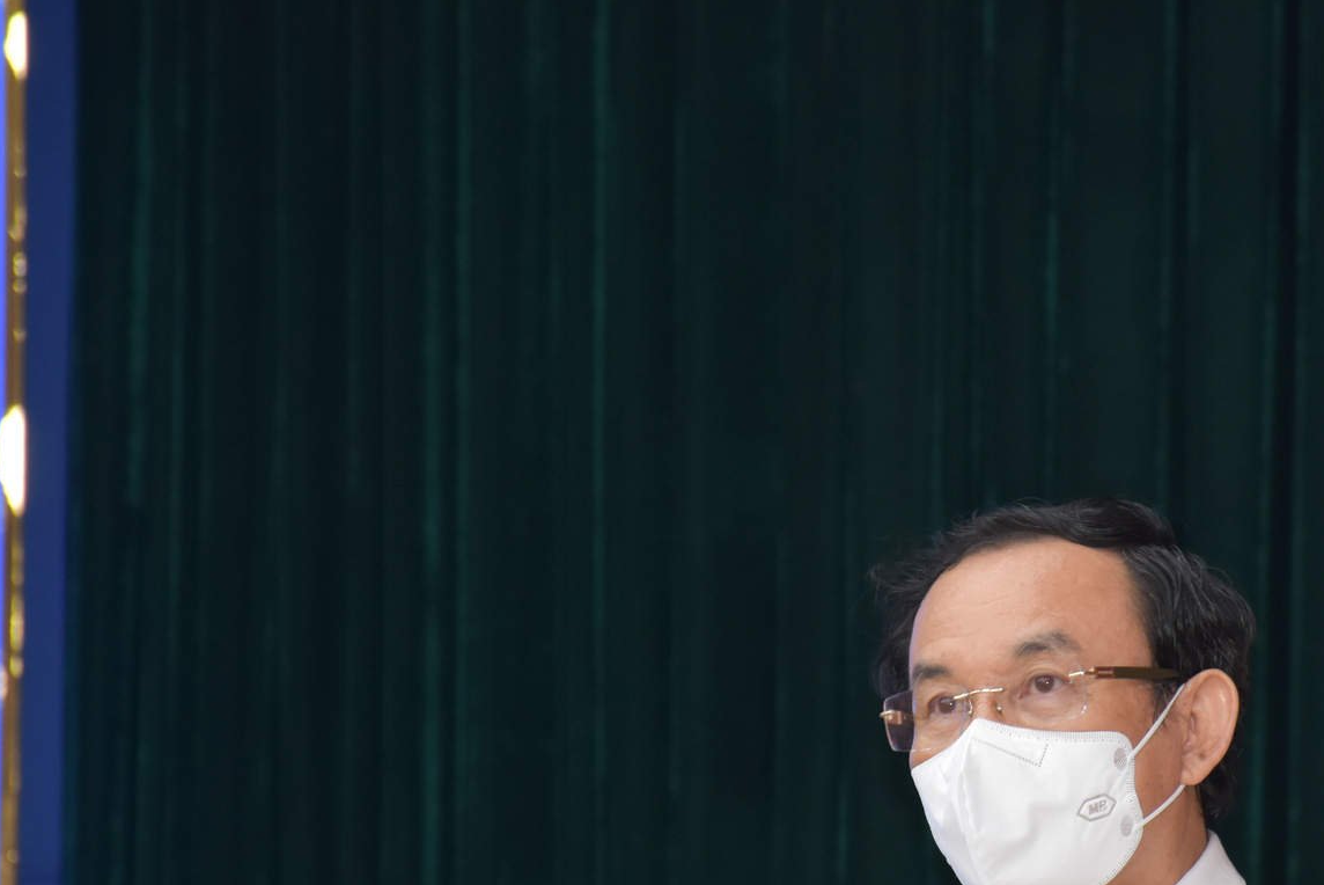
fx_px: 13504
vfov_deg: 3.7
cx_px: 1034
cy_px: 697
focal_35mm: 367
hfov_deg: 5.6
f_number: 5.6
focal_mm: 140
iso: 800
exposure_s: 1/30
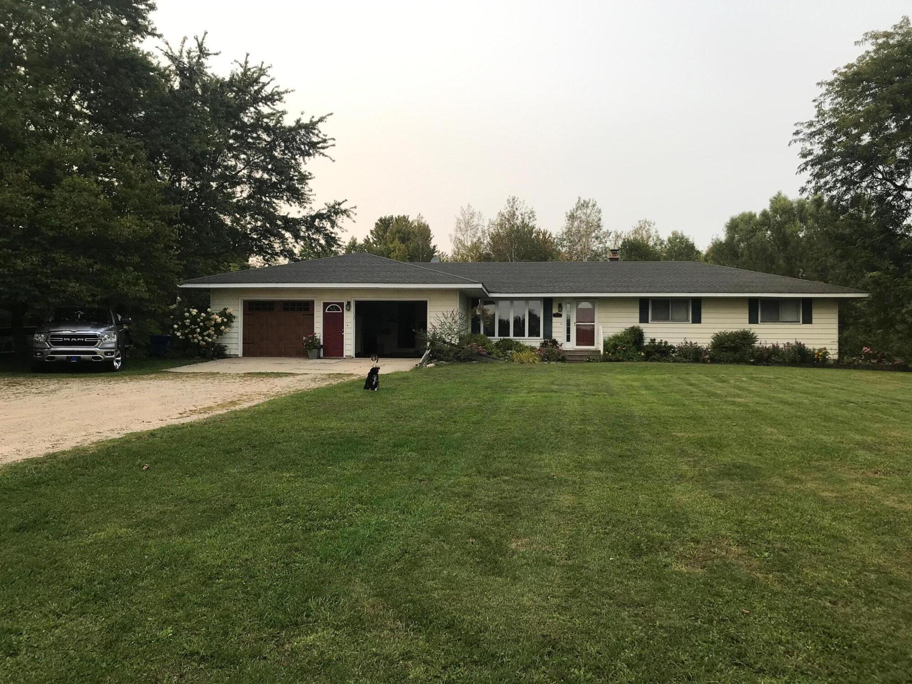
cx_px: 456
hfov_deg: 63.4
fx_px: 738
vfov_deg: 49.7
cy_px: 342
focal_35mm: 28
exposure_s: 1/122
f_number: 1.8
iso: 20
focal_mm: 3.99
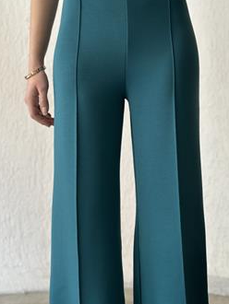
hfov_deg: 23.7
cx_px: 127
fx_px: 546
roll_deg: -0.5
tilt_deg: +2.0
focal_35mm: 62
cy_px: 146
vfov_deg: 31.2
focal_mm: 6.86
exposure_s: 1/60
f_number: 1.78
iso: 160
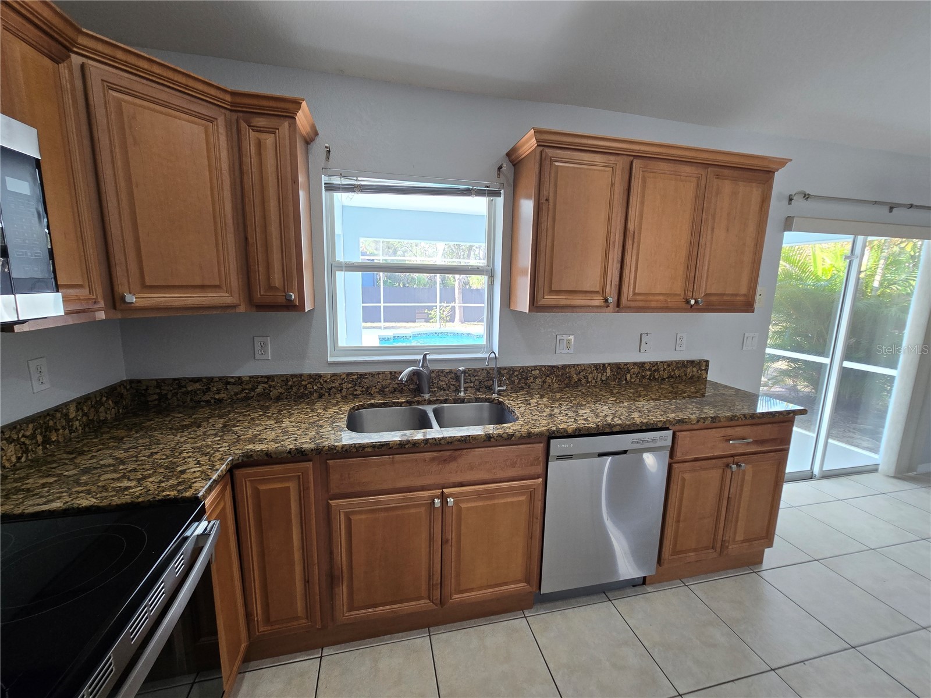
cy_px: 349
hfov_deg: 106.2
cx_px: 466
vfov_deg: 89.9
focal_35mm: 13
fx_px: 350
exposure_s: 1/60
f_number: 2.2
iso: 80
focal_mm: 2.2
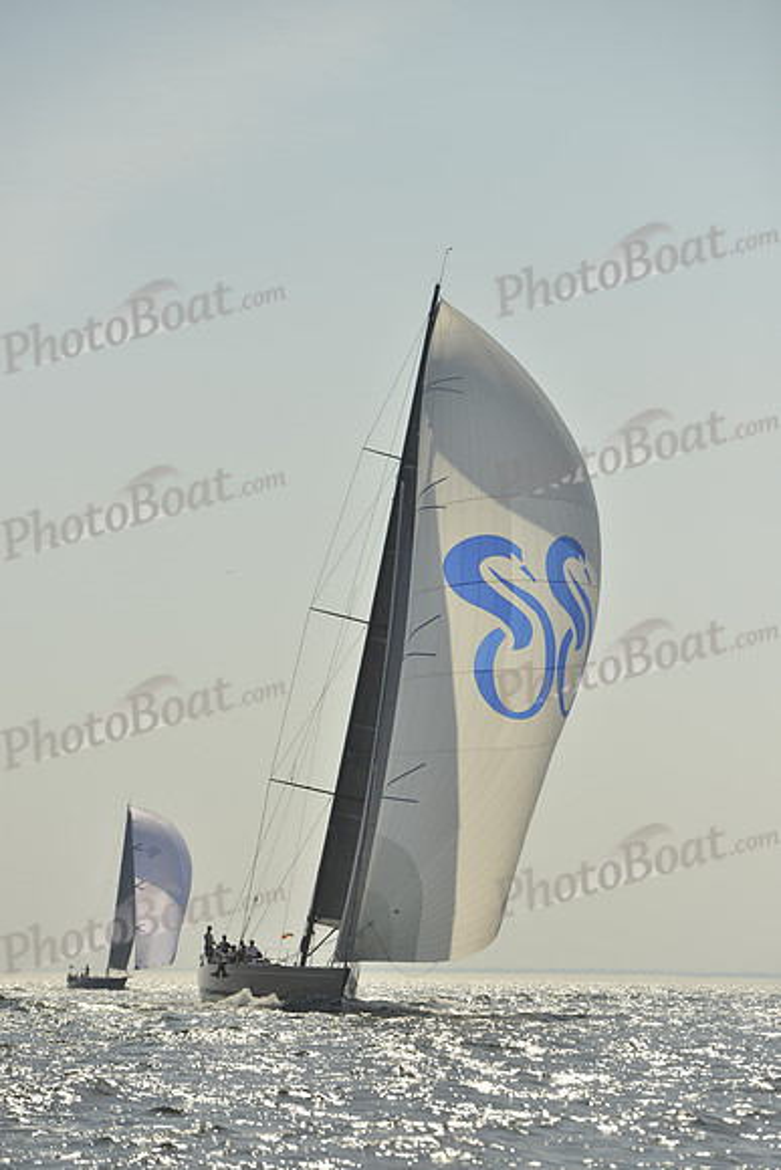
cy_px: 585
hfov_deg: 8.9
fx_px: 5041
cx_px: 390
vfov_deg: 13.2
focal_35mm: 155
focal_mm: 155
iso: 200
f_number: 7.1
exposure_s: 1/2500
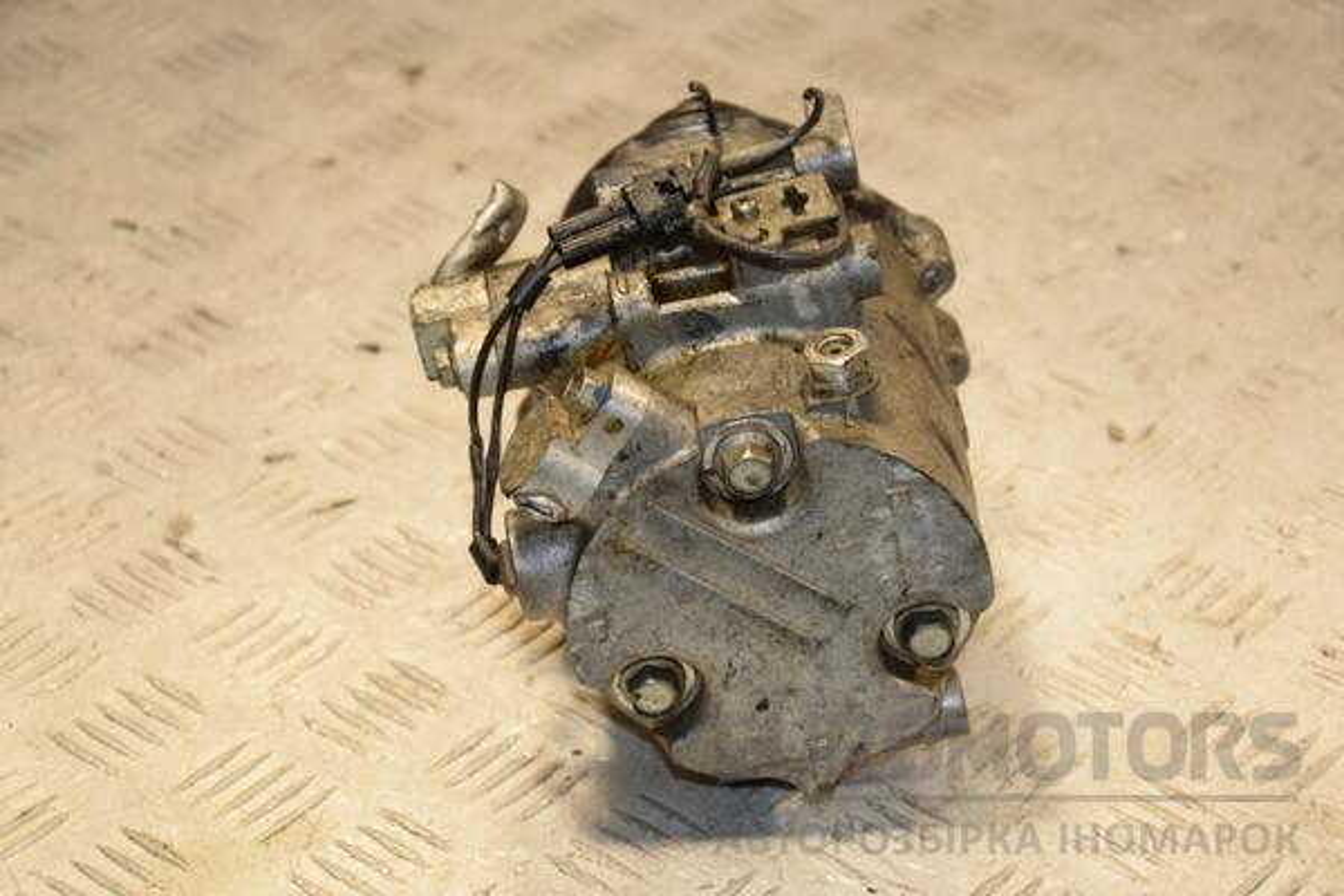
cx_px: 672
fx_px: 3696
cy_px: 448
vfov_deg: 13.8
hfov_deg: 20.6
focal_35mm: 99
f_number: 6.3
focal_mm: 66
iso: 800
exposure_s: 1/200
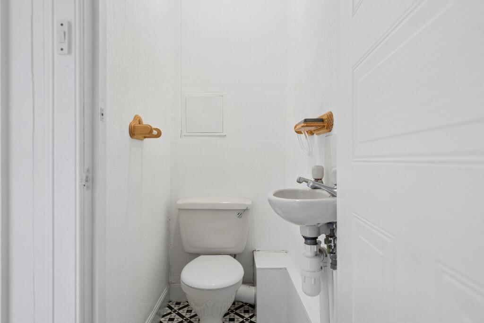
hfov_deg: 84.0
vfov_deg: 61.9
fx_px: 269
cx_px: 242
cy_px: 162
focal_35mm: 20
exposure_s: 1/30
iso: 800
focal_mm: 20
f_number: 4
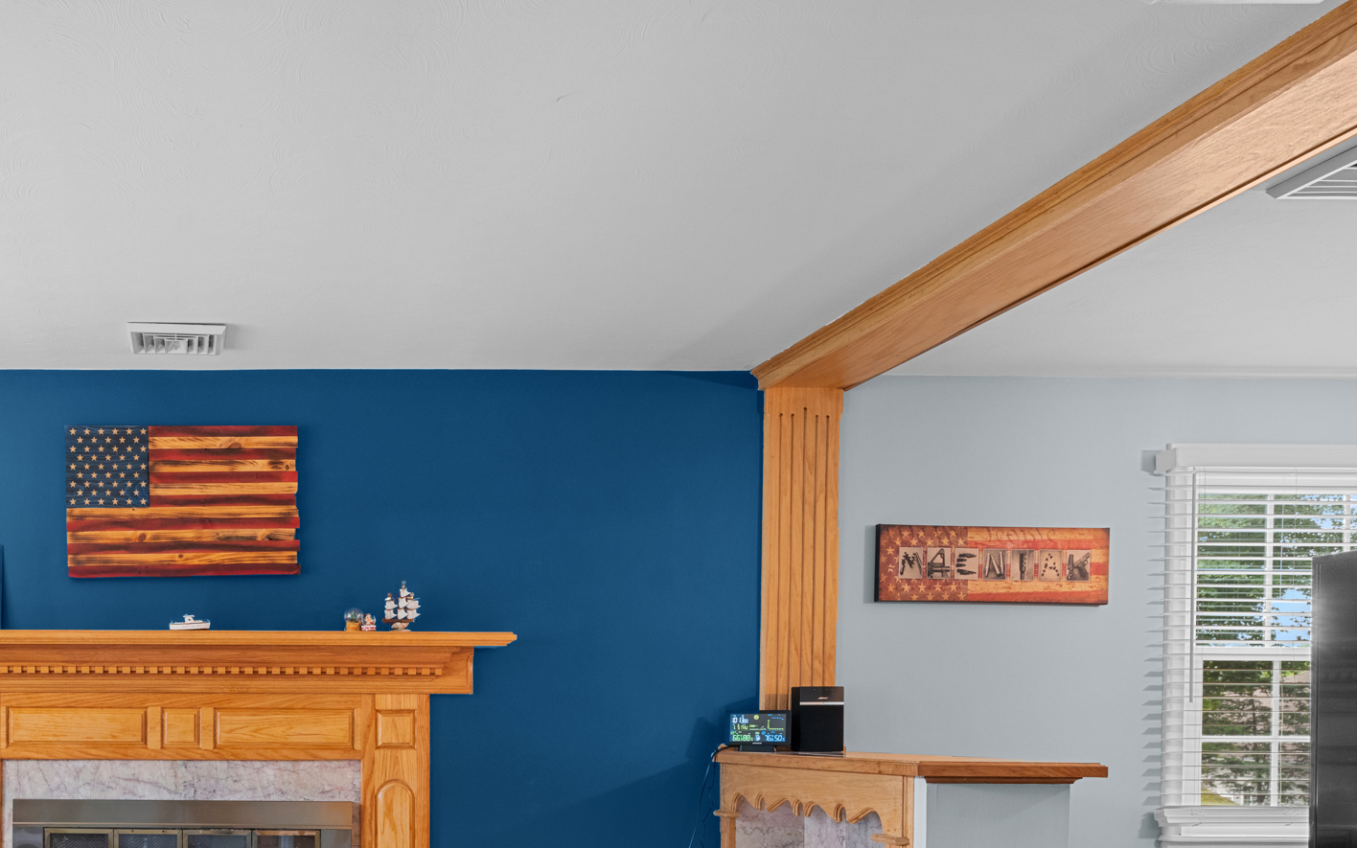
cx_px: 188
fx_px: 1331
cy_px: 736
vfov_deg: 33.7
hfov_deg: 49.3
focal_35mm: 36
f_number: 9
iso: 320
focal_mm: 20
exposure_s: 1/1.25
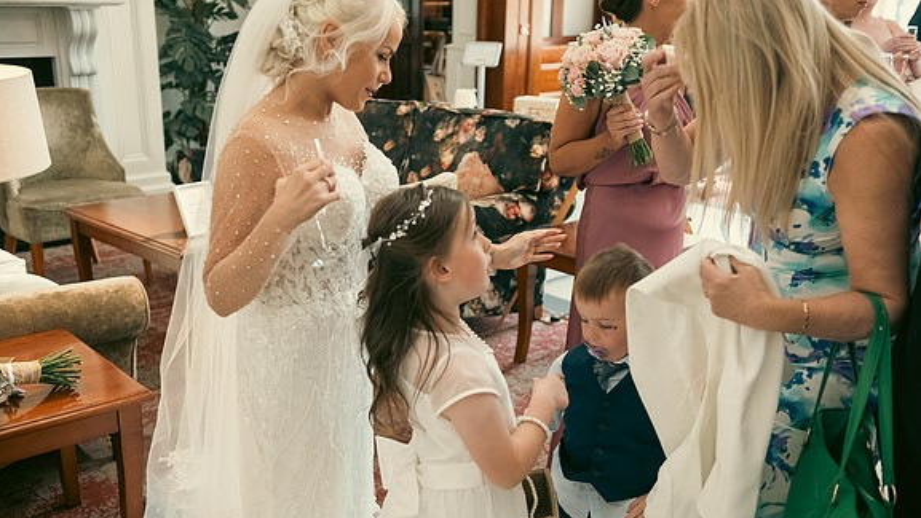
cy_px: 294
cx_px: 460
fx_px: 977
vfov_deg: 29.7
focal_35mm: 40
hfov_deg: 50.5
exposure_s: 1/160
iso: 1000
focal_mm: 38
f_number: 3.5
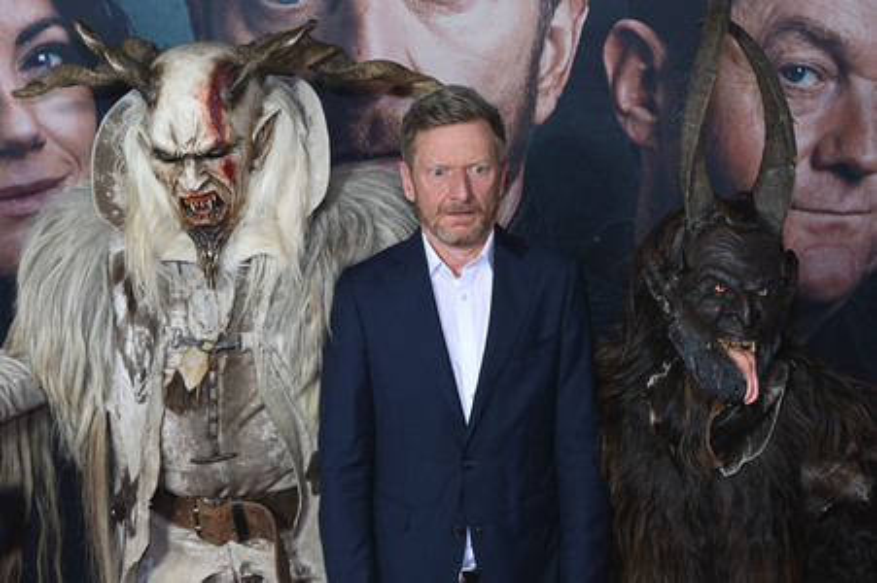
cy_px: 292
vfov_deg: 21.9
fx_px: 1509
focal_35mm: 62
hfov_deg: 32.4
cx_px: 438
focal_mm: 62
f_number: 6
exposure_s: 1/100
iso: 1250
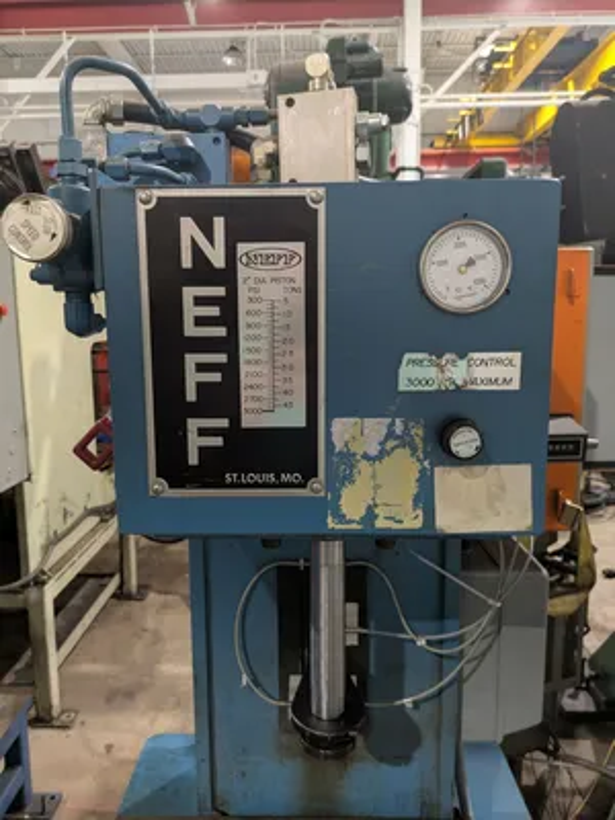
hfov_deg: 54.9
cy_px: 410
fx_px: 592
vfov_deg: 69.4
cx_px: 308
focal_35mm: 25
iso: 259
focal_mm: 5.43
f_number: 1.89
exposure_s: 1/40
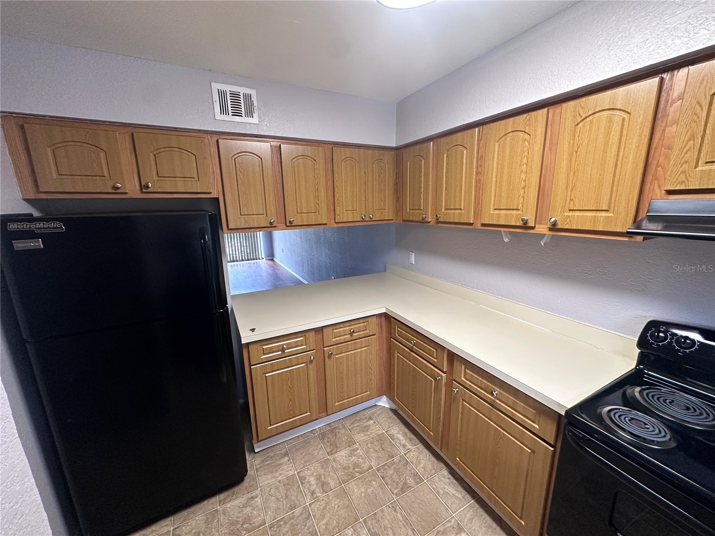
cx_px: 358
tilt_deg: -13.6
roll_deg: +0.2
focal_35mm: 14
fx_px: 289
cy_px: 268
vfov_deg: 85.7
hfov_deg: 102.1
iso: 200
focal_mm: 2.22
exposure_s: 1/60
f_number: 2.2
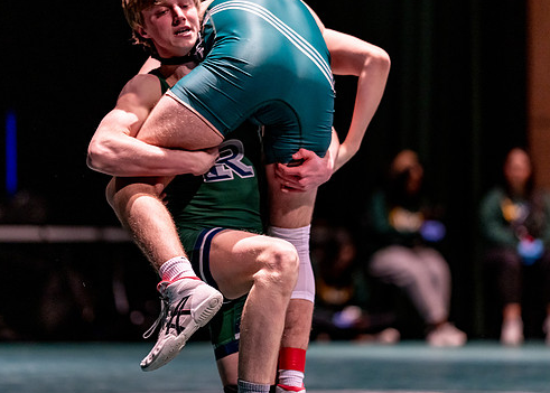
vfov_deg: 8.6
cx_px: 257
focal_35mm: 167
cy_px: 198
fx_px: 2609
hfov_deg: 12.0
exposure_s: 1/800
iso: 2000
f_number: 1.8
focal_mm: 135
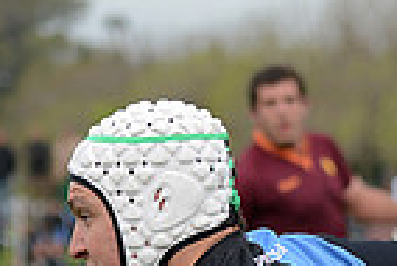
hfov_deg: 4.9
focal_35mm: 417
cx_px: 643
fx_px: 4603
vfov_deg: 3.3
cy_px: 517
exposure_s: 1/1250
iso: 320
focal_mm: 102
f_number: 2.8
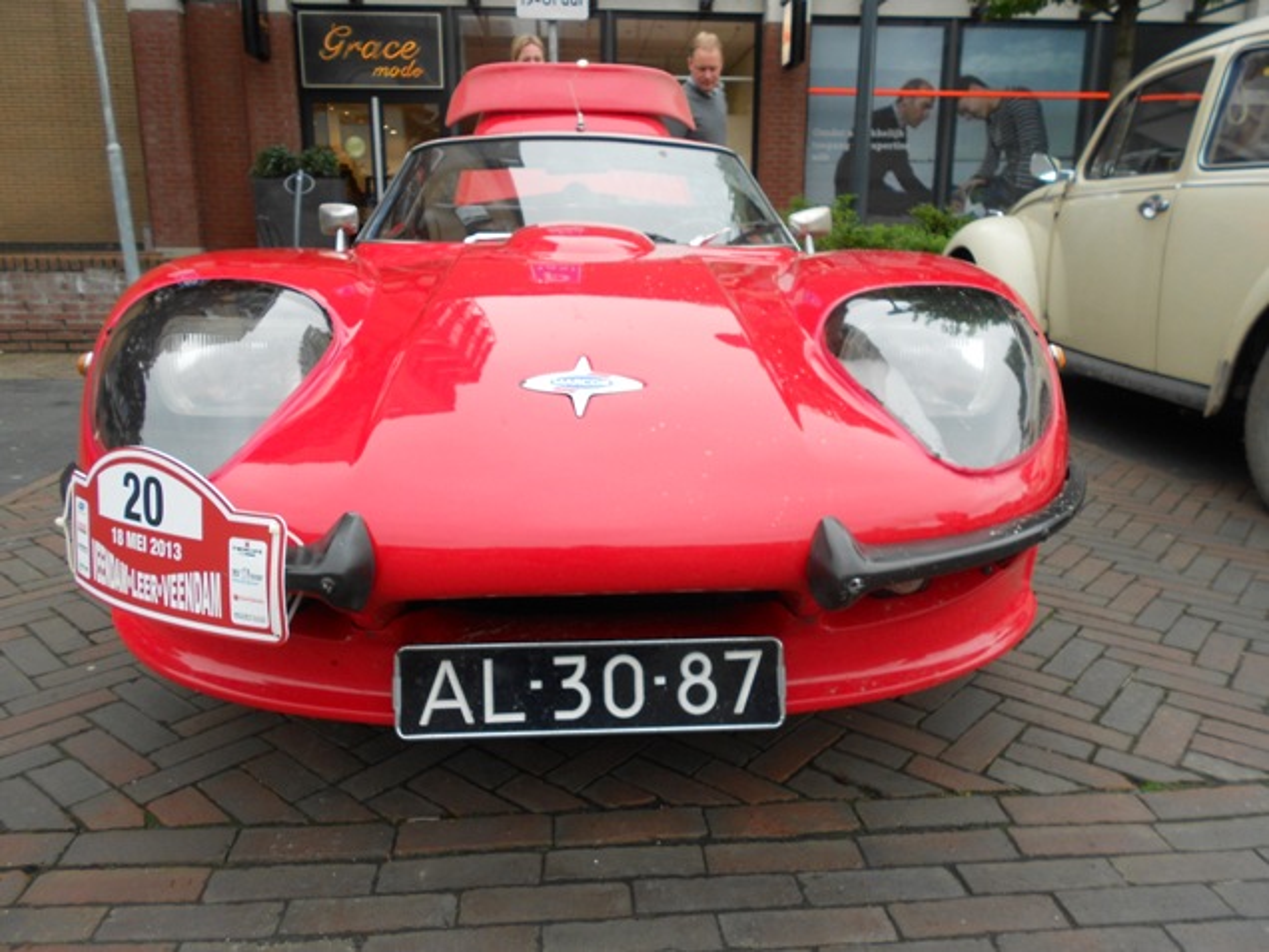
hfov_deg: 67.3
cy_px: 476
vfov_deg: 53.1
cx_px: 634
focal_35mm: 26
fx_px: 953
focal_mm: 4.6
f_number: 3.2
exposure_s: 1/80
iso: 80
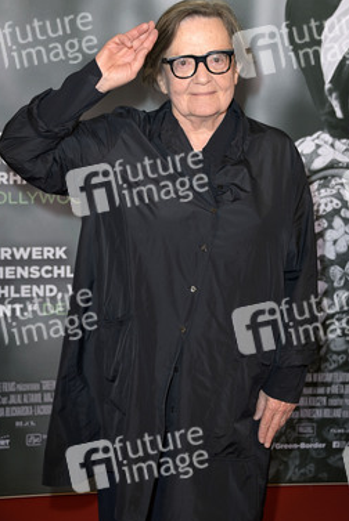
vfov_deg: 28.1
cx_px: 177
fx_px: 1045
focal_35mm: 72
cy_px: 253
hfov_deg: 19.0
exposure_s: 1/250
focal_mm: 68
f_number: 5
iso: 500
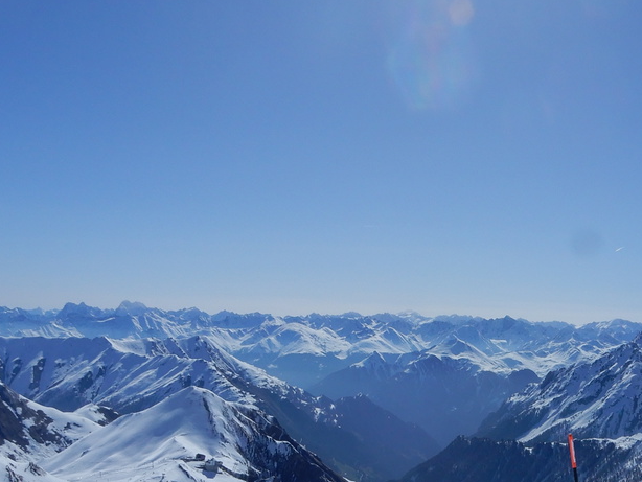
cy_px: 396
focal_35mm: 50
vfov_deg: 28.4
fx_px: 928
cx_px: 428
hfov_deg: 37.8
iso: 80
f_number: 5.6
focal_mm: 4.3
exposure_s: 1/1600
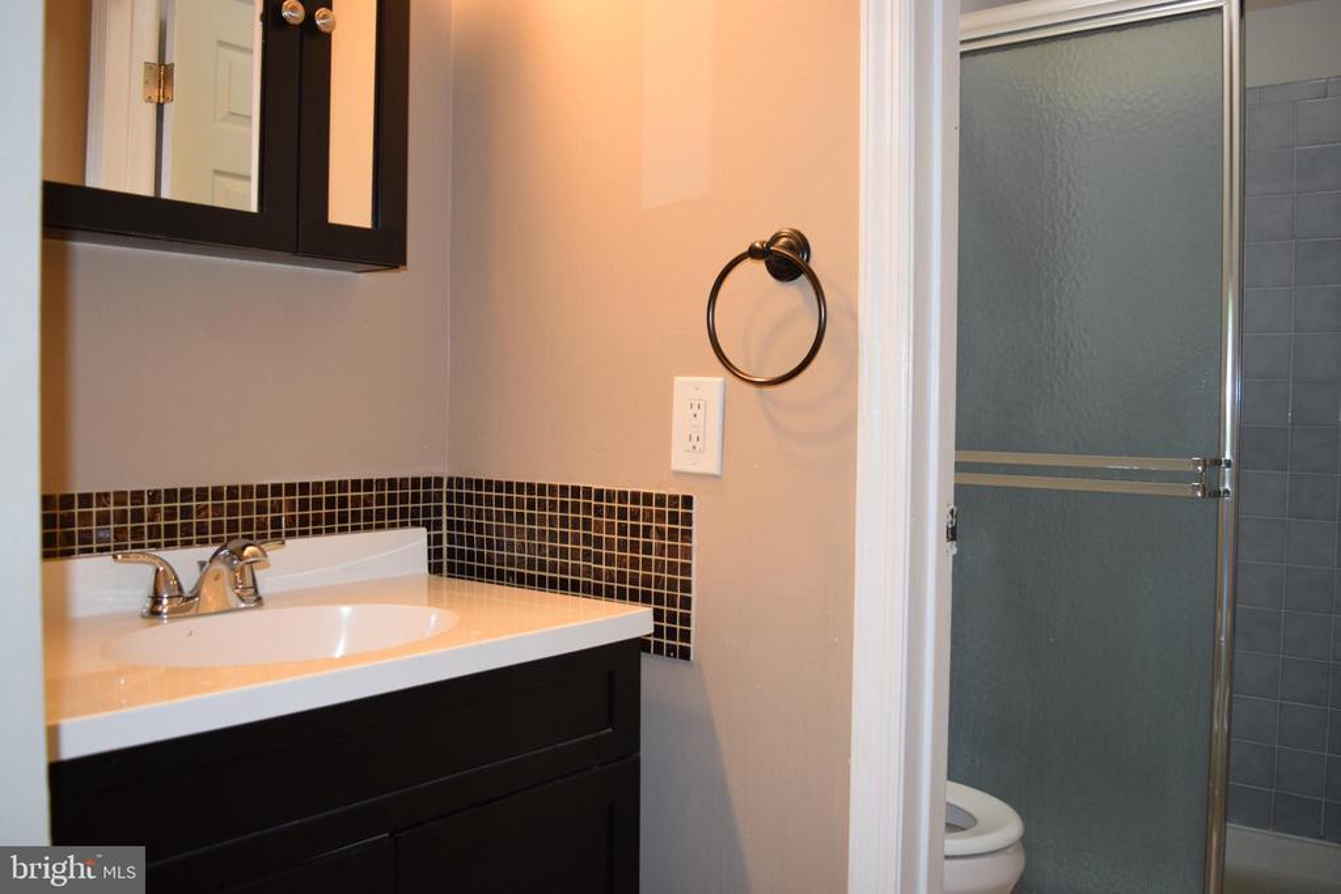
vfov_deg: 41.7
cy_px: 447
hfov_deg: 59.5
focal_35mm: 32
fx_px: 1173
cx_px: 670
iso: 800
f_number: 4.5
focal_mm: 21
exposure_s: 1/80
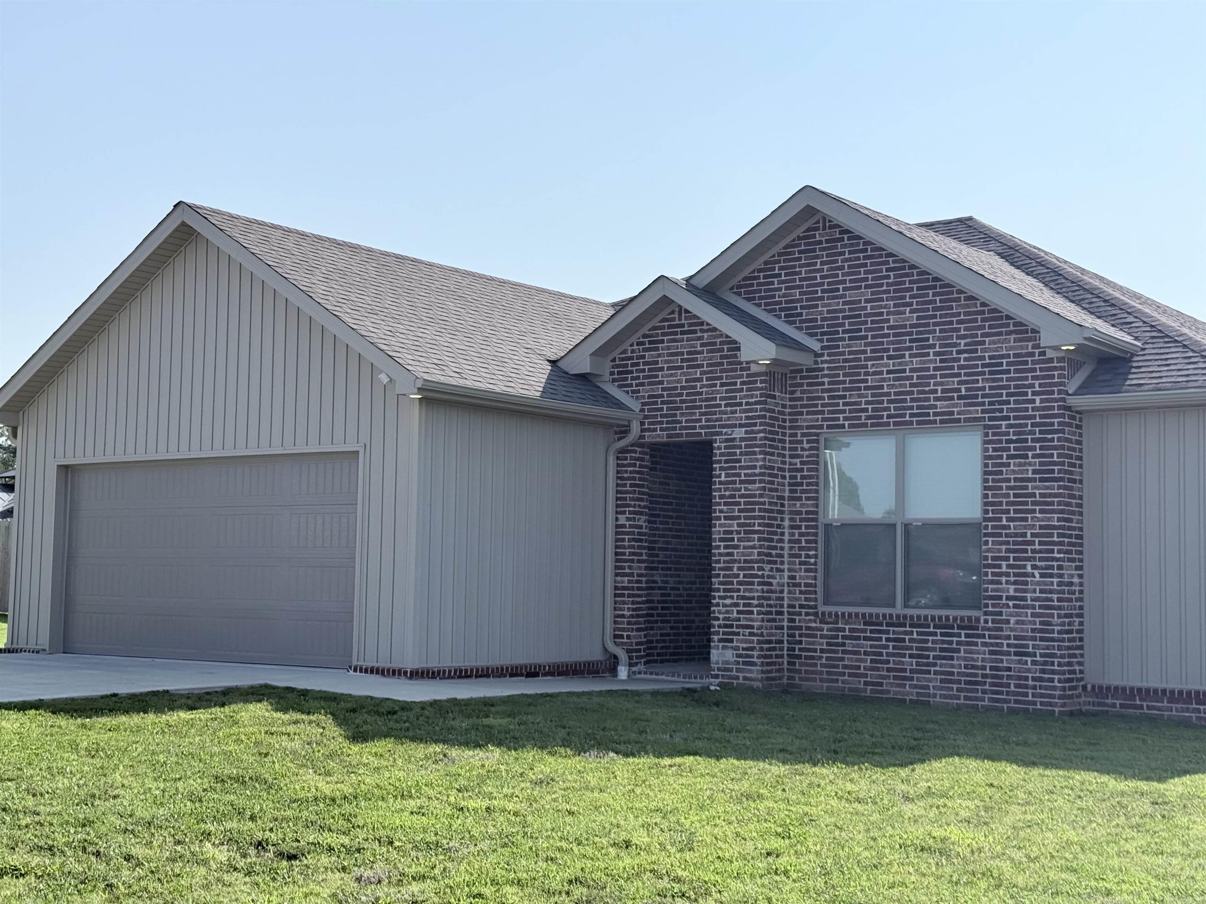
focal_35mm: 48
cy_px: 452
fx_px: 1672
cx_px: 603
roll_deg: -1.7
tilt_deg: +4.6
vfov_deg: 30.3
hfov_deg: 39.7
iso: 100
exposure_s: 1/8772
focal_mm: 6.76
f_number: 1.78
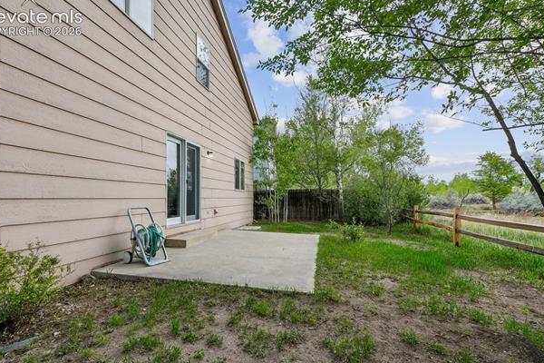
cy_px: 179
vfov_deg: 73.7
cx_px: 262
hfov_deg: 96.7
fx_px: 242
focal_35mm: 16
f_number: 9
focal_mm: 10
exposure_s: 1/500
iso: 640
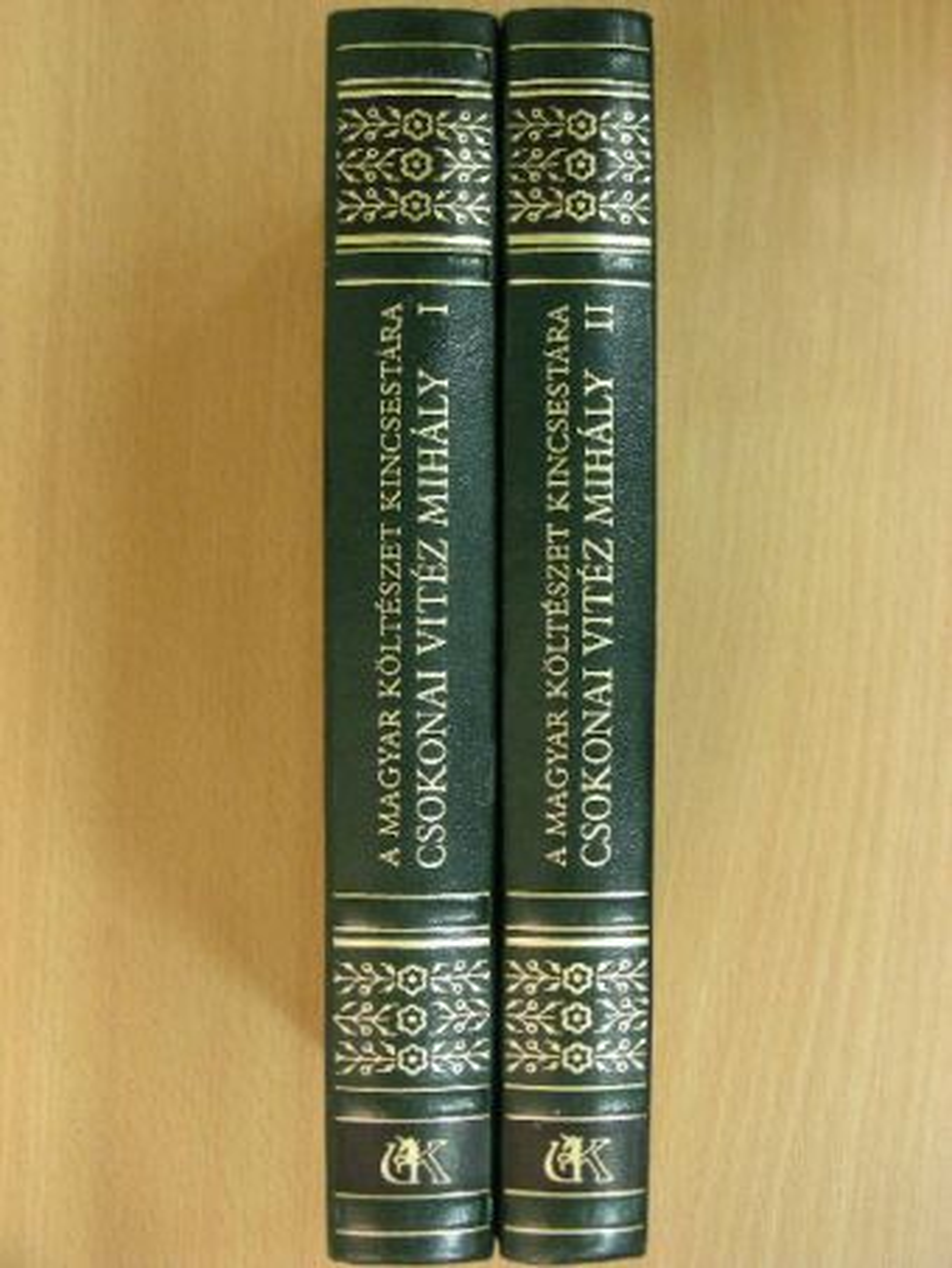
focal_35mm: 48
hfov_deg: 30.3
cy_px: 634
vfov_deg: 39.6
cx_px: 476
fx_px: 1759
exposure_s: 1/13.2
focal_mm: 8
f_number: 3.5
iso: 200
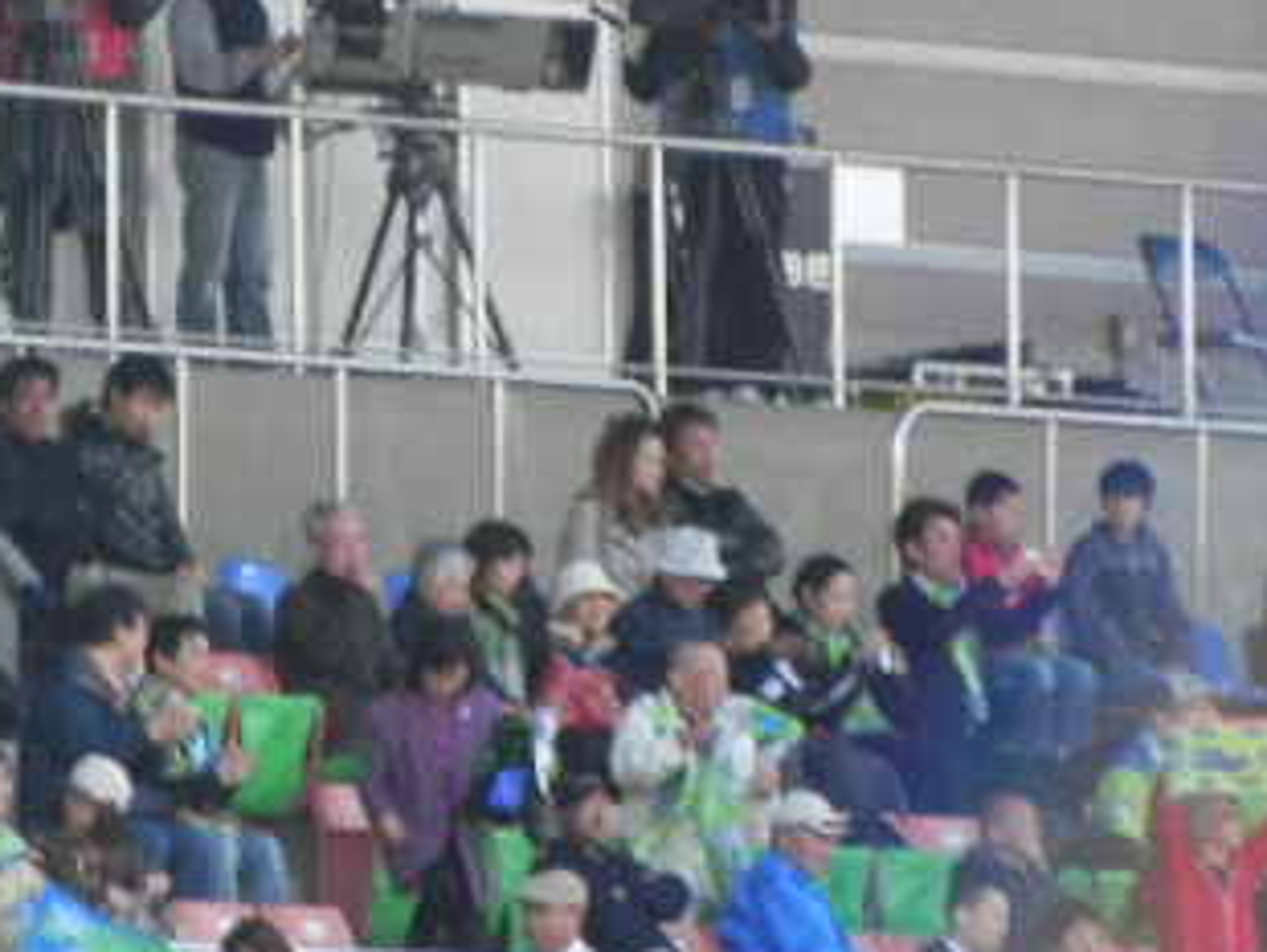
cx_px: 176
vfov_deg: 1.5
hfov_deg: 2.0
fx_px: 36337
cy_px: 86
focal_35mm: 992
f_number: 5
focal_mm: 85.6
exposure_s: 1/143
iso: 160
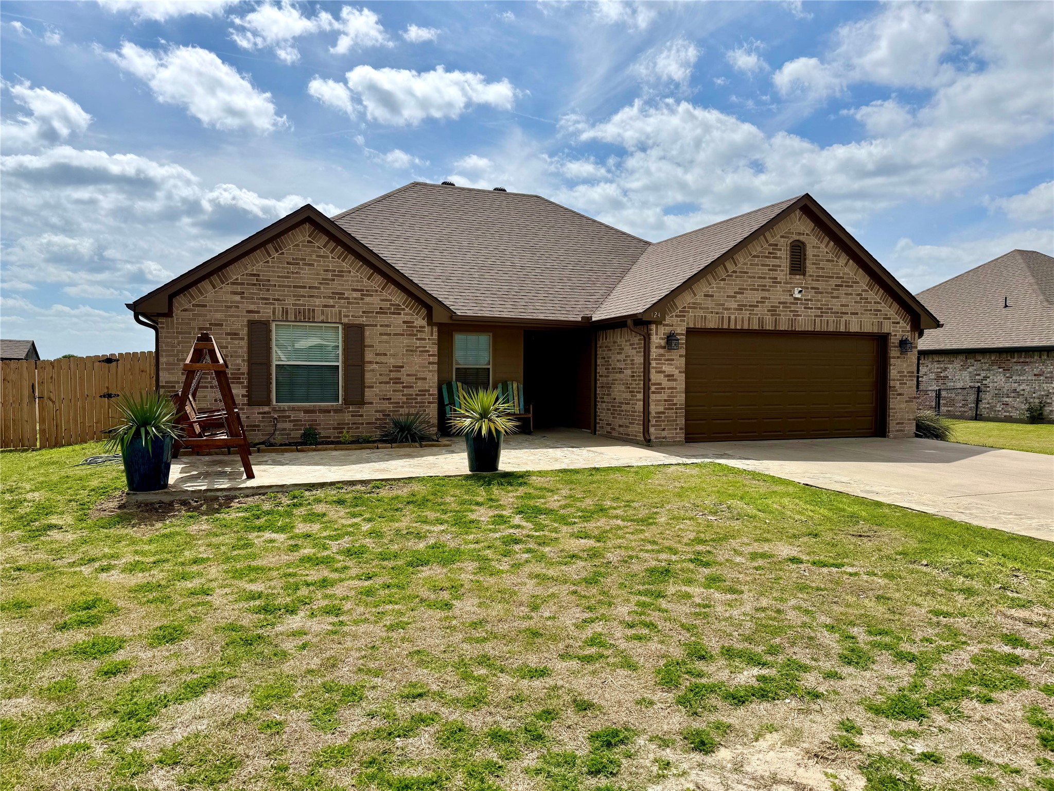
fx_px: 731
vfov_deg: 56.8
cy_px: 396
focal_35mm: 24
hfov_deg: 71.6
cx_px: 527
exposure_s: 1/9091
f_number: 1.78
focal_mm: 6.76
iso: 80
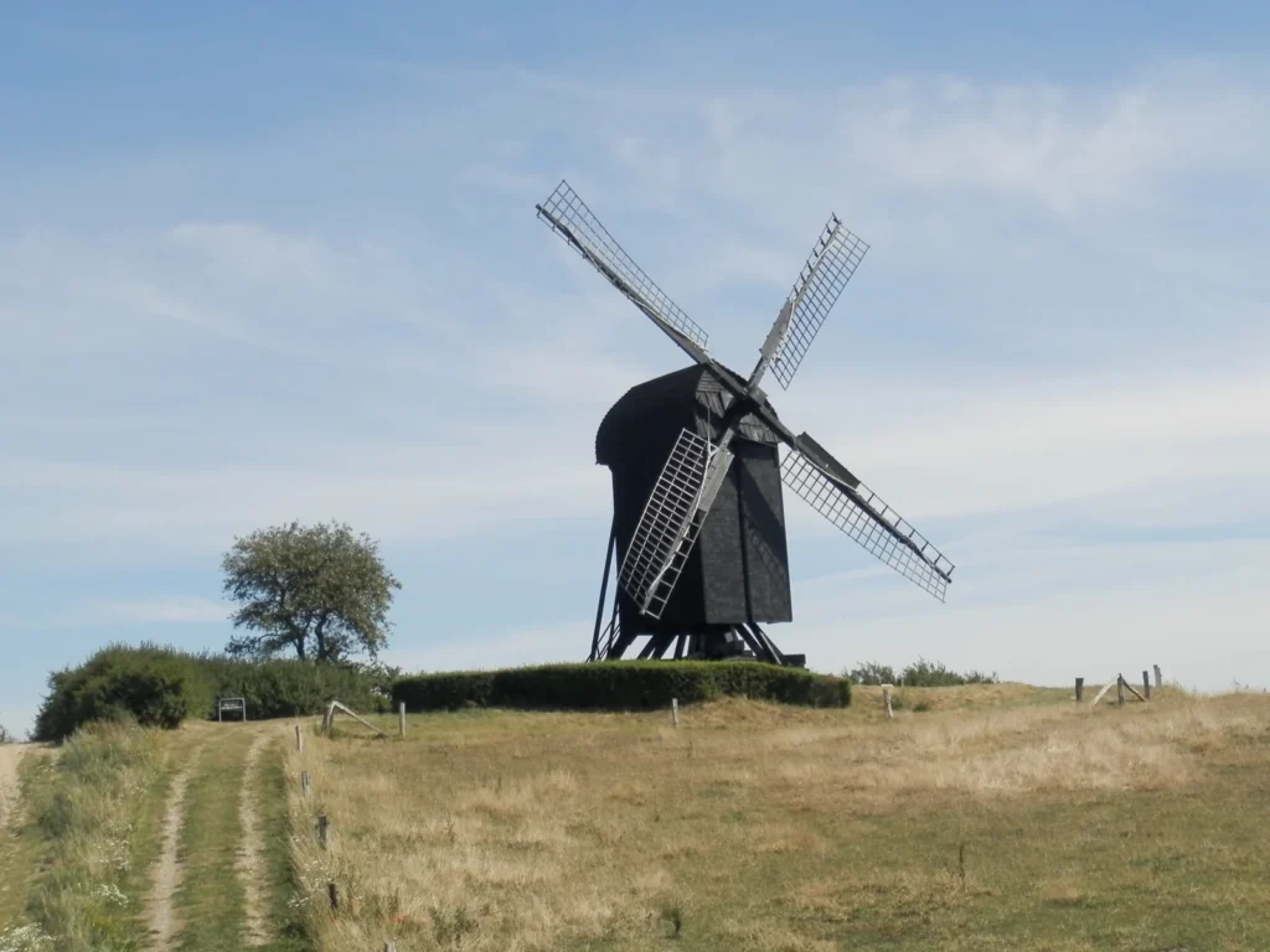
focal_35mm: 46
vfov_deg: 31.5
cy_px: 476
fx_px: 1688
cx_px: 635
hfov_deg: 41.2
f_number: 10.2
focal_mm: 8.2
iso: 100
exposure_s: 1/200
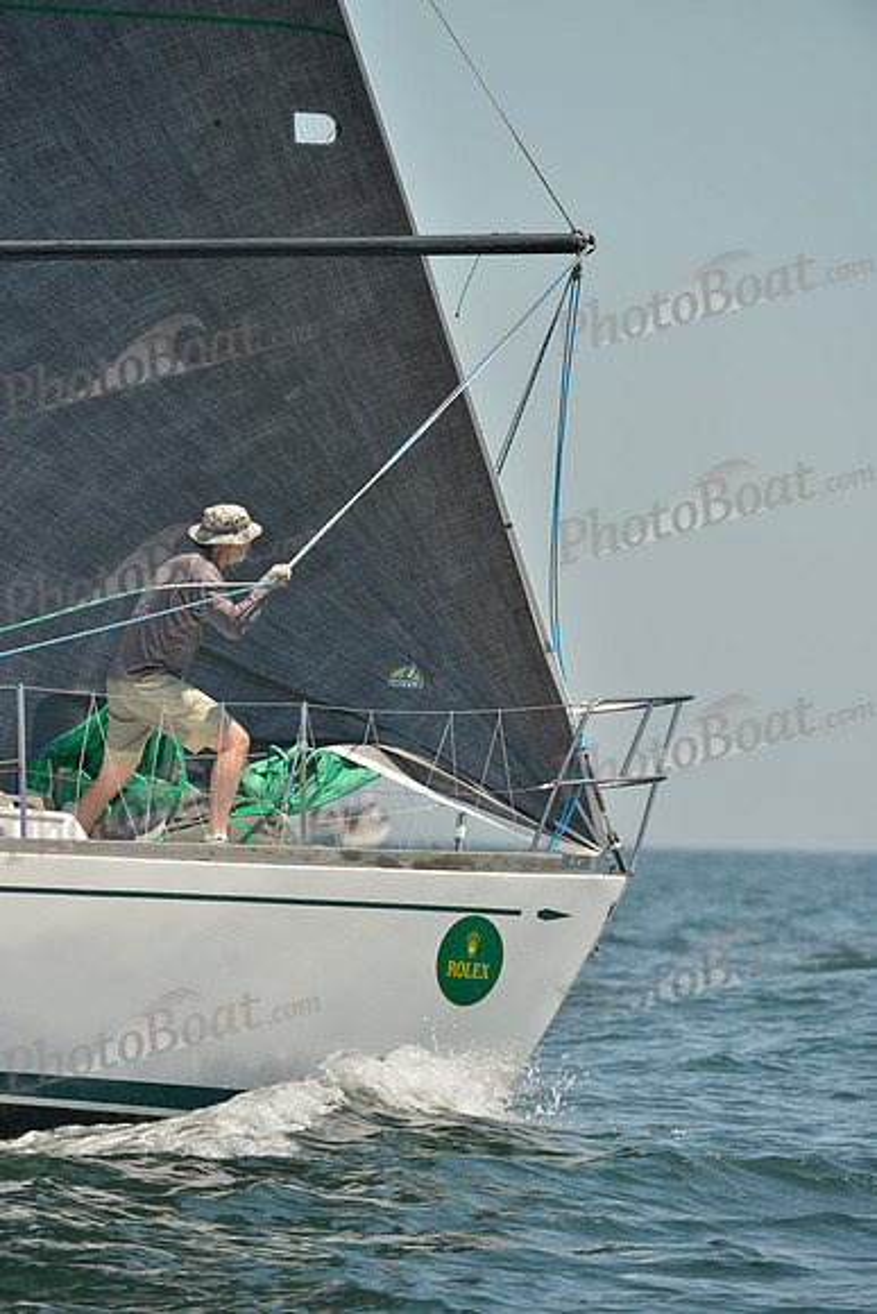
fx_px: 12781
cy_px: 657
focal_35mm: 350
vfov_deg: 5.9
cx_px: 438
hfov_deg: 3.9
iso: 280
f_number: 7.1
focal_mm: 350
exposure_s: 1/1250
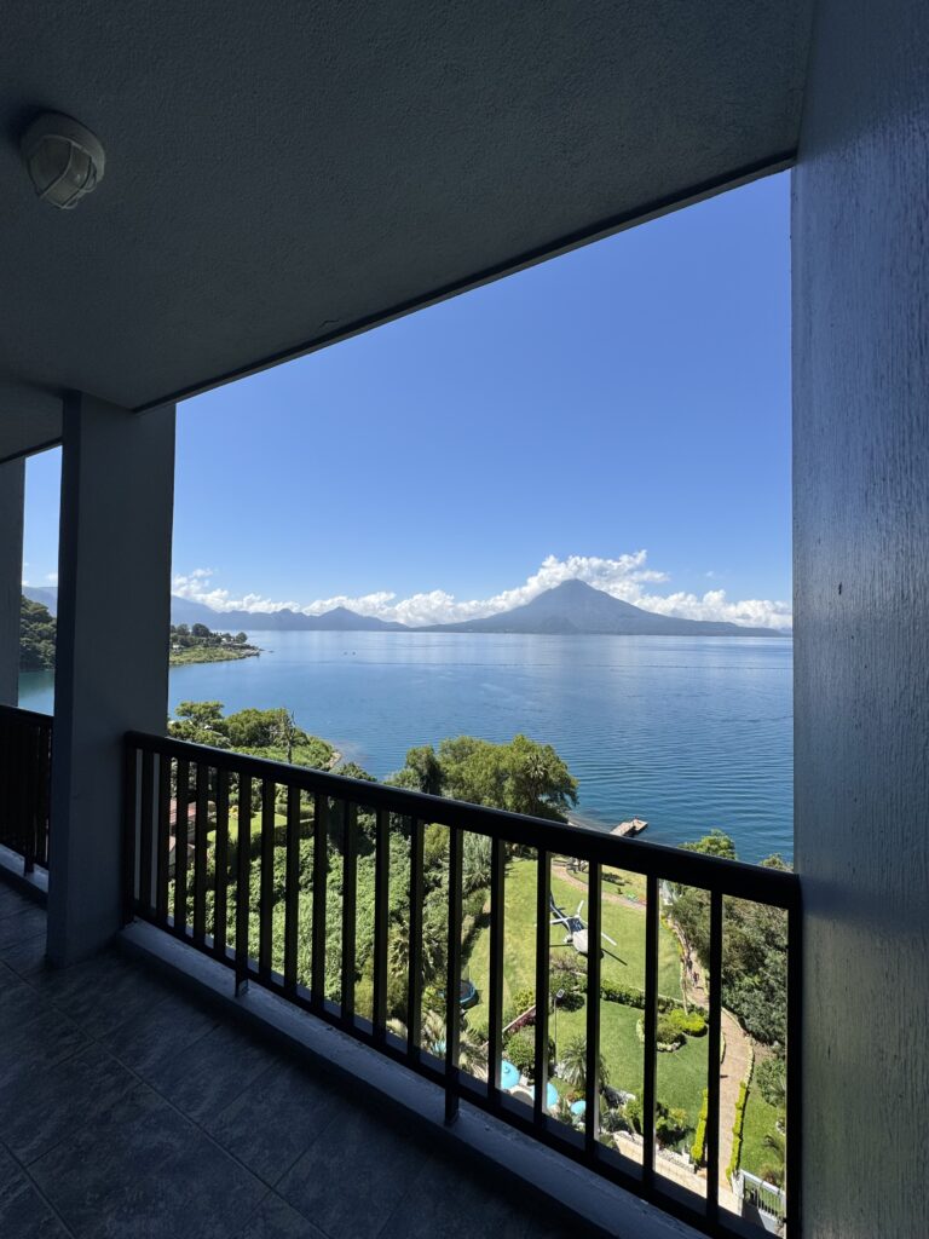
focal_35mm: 14
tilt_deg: +0.8
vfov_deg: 102.1
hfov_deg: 85.7
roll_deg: +0.2
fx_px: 501
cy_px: 620
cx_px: 464
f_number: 2.2
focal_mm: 2.22
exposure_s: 1/1976
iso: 40
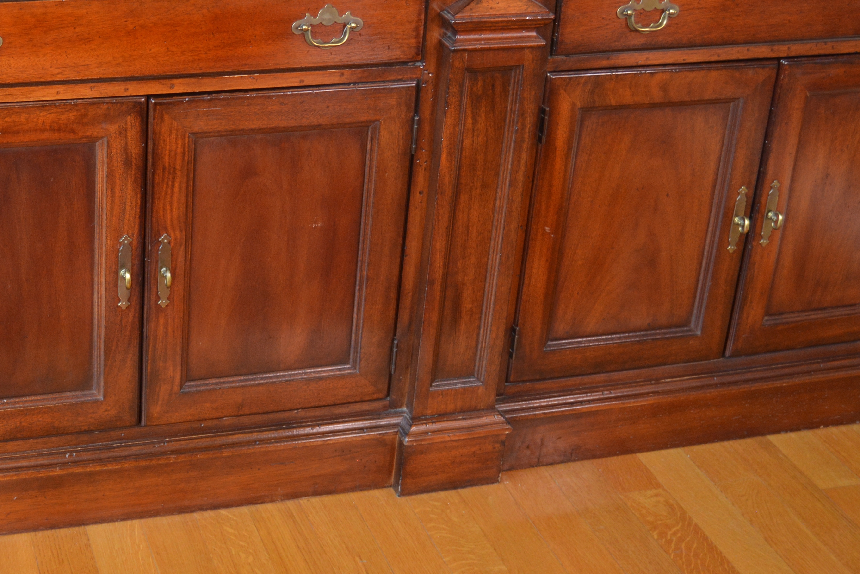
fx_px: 1382
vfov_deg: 23.1
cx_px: 193
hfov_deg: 33.7
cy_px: 107
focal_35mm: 58
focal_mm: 23
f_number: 3.8
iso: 800
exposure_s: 1/60
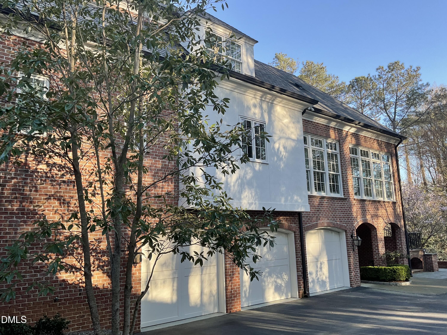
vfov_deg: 48.2
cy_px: 168
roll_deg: +2.2
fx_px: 374
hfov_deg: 61.7
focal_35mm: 29
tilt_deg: +10.0
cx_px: 224
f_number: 1.8
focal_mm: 3
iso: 16
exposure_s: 1/179
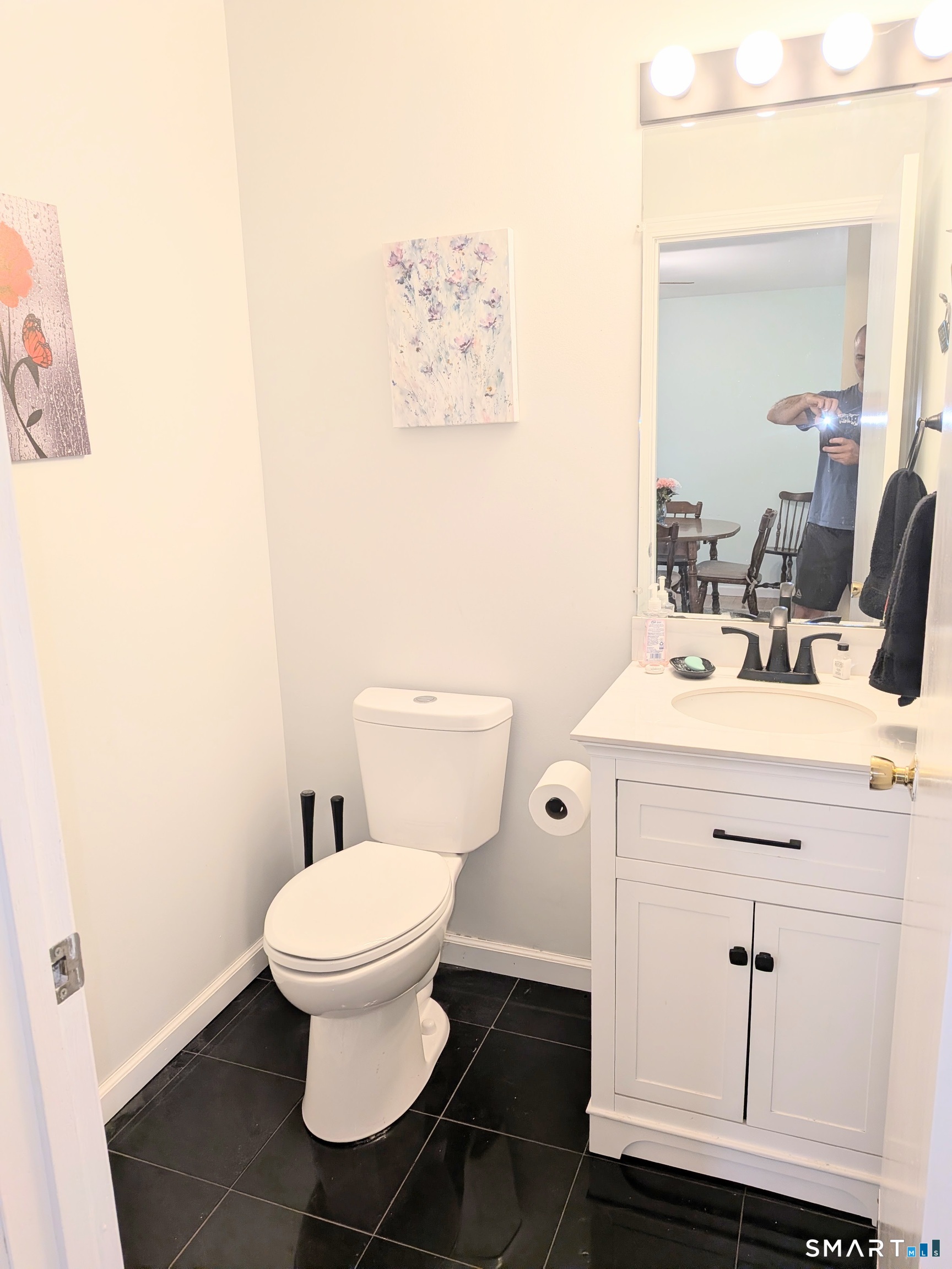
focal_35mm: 24
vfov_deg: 71.6
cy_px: 634
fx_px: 880
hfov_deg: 56.8
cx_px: 476
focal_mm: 4.53
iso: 42
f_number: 1.7
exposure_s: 1/60
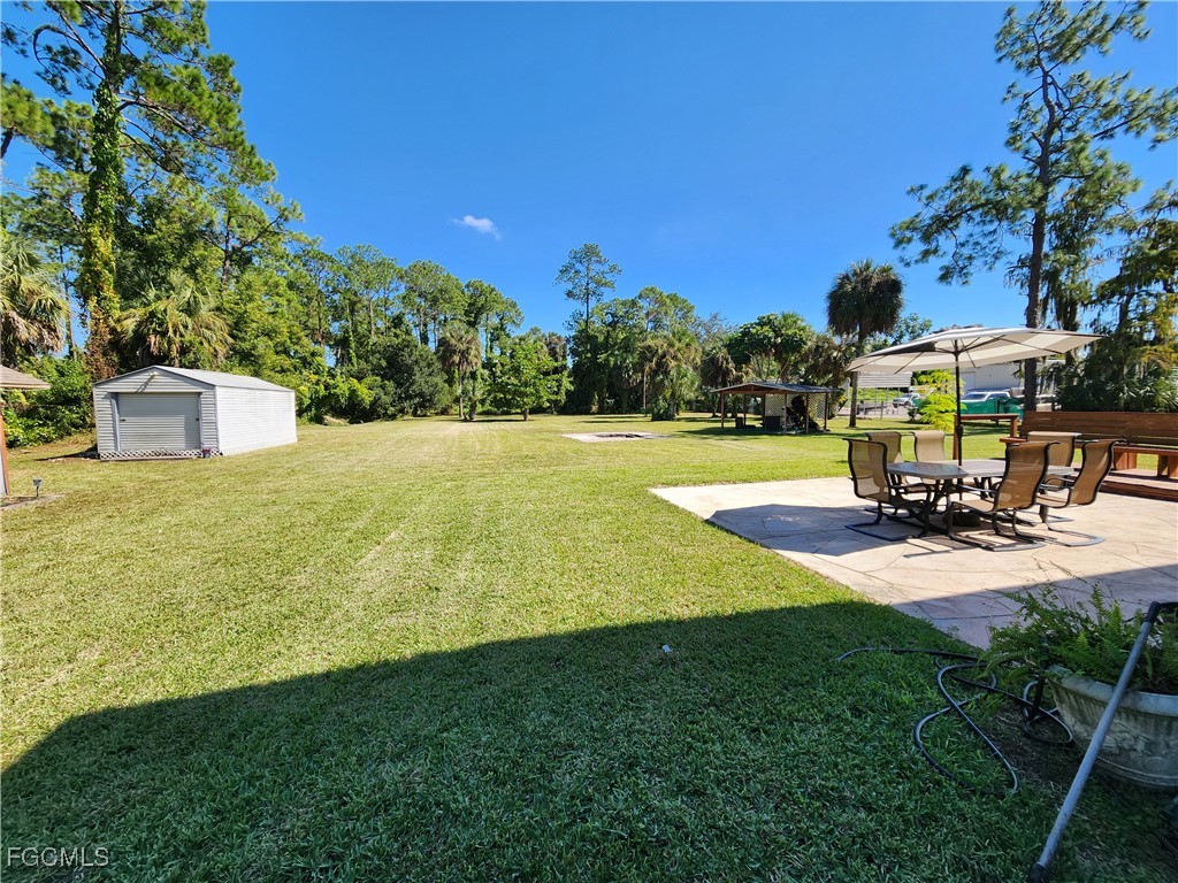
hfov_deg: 106.2
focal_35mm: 13
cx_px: 589
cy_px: 442
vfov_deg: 89.9
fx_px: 442
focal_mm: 2.2
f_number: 2.2
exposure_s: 1/1173
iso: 50
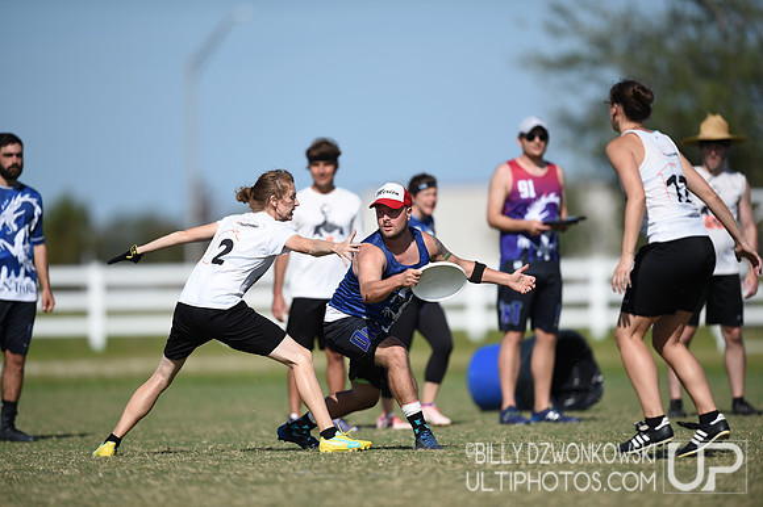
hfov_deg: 5.2
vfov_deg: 3.4
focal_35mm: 400
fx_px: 8473
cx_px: 382
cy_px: 254
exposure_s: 1/3200
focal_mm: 400
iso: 100
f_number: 2.8
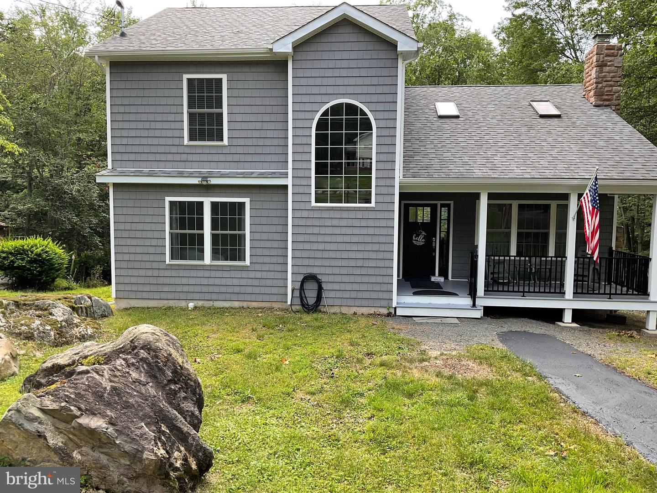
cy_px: 246
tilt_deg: -3.5
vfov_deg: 48.2
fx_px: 550
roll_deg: -0.9
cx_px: 328
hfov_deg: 61.7
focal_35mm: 29
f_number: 1.8
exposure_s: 1/195
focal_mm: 3
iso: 16
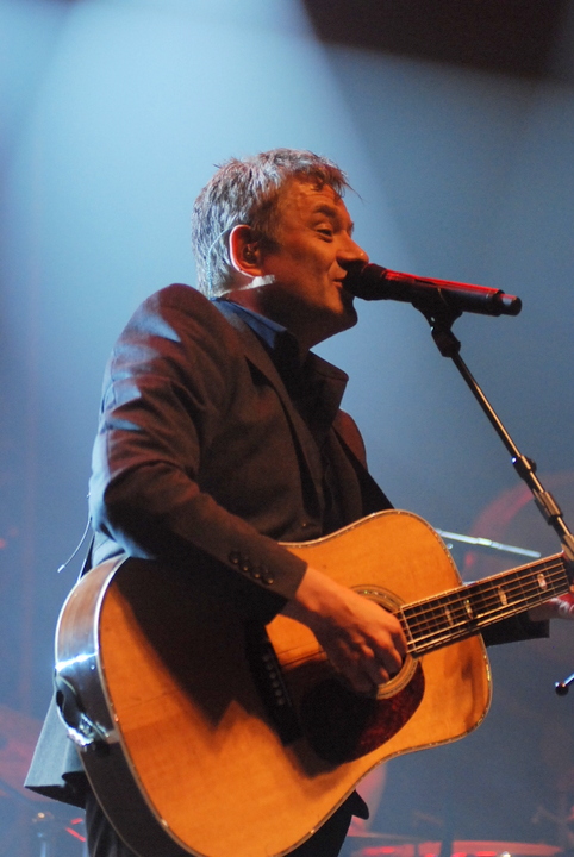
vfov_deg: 17.0
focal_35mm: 120
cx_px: 287
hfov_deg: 11.5
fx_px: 2862
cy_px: 428
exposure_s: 1/500
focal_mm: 80
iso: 1600
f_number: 2.8
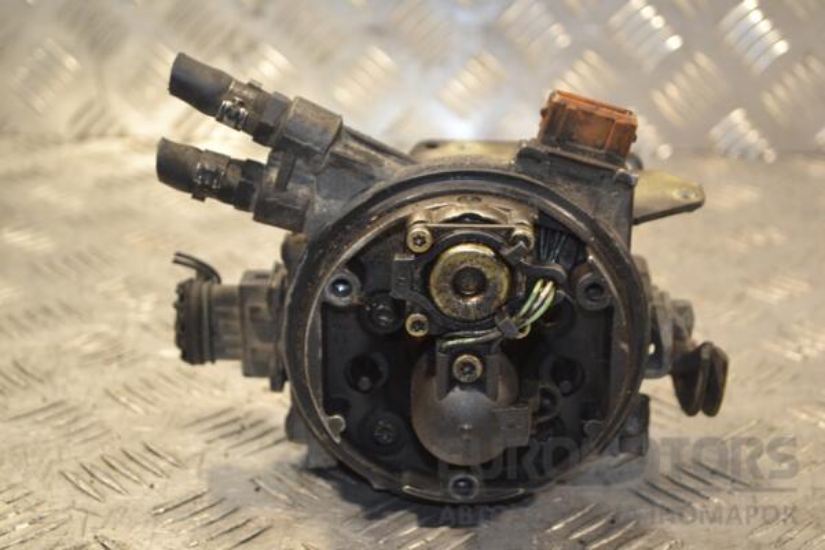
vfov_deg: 21.6
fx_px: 1444
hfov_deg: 31.9
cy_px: 275
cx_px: 412
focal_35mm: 63
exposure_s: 1/60
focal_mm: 42
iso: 560
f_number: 5.3
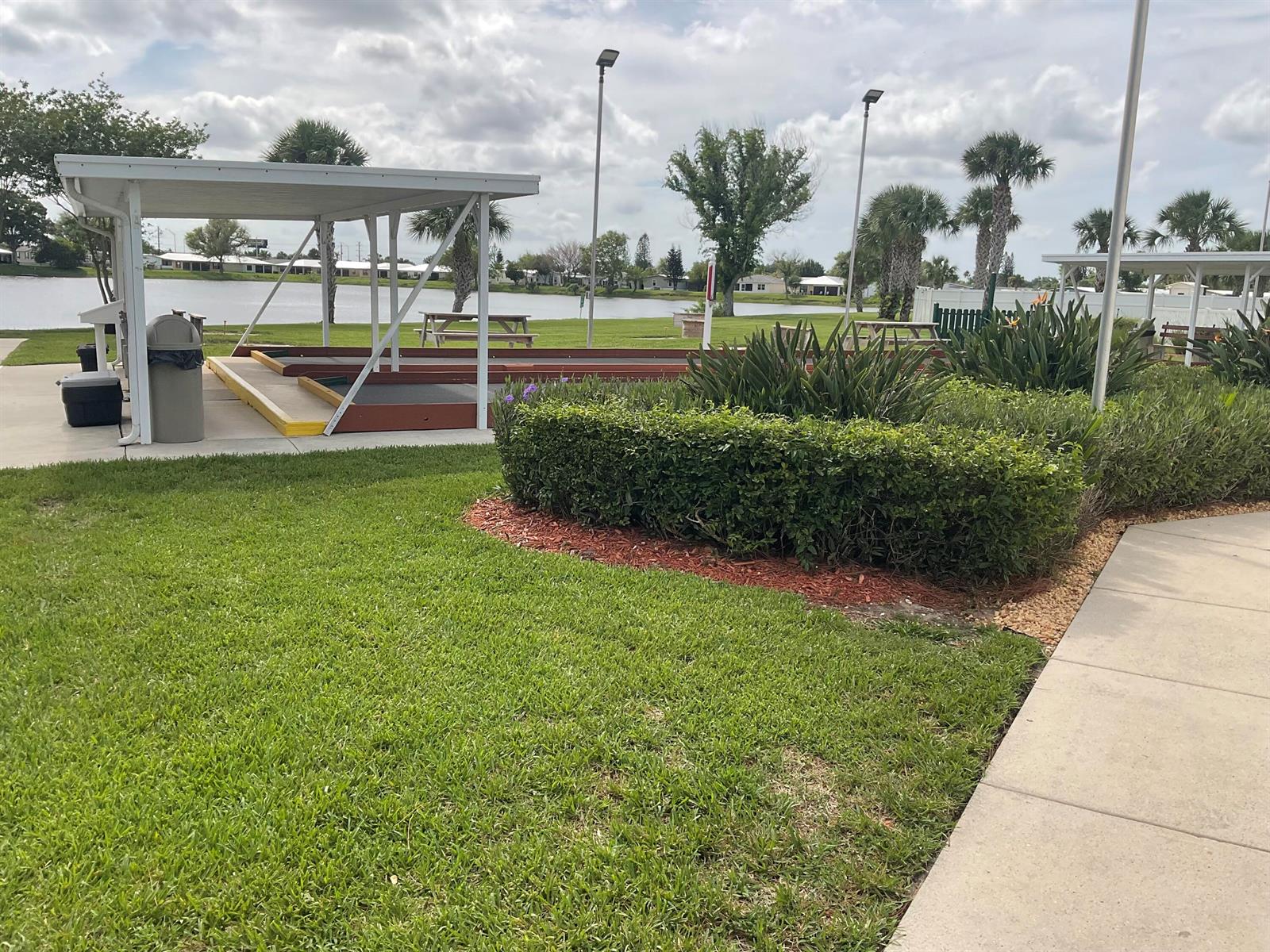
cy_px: 476
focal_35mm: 29
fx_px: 1064
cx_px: 635
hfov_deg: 61.7
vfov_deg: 48.2
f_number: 1.8
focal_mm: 3
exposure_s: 1/2538
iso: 16
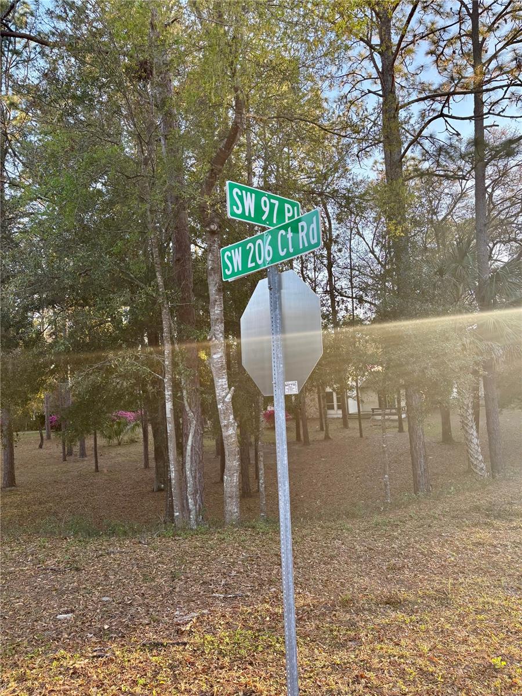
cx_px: 261
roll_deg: +2.8
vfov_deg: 67.3
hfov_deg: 53.1
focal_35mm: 26
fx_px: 523
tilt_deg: +4.7
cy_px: 348
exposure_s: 1/269
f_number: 1.6
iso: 50
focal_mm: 5.96
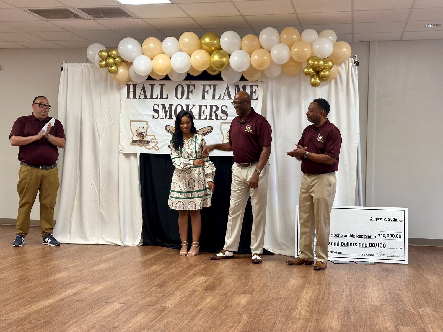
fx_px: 614
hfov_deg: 39.7
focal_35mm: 48
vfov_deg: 30.3
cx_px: 222
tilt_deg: -1.3
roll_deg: -0.9
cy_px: 166
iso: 80
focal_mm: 6.86
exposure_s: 1/50
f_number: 1.78
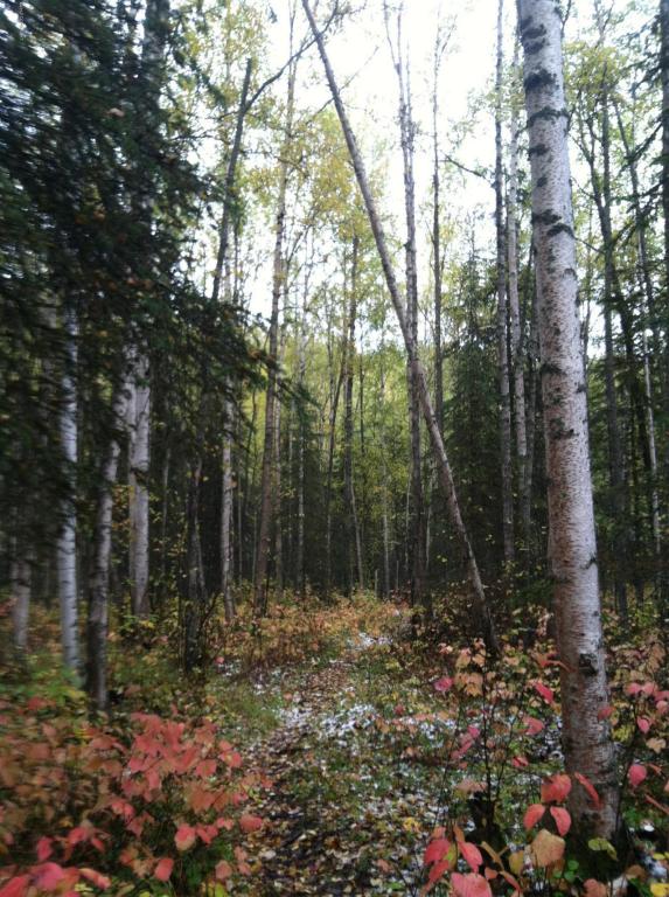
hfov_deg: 40.6
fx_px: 905
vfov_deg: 52.7
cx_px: 334
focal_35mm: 35
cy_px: 448
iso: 80
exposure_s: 1/30
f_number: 2.8
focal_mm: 3.85
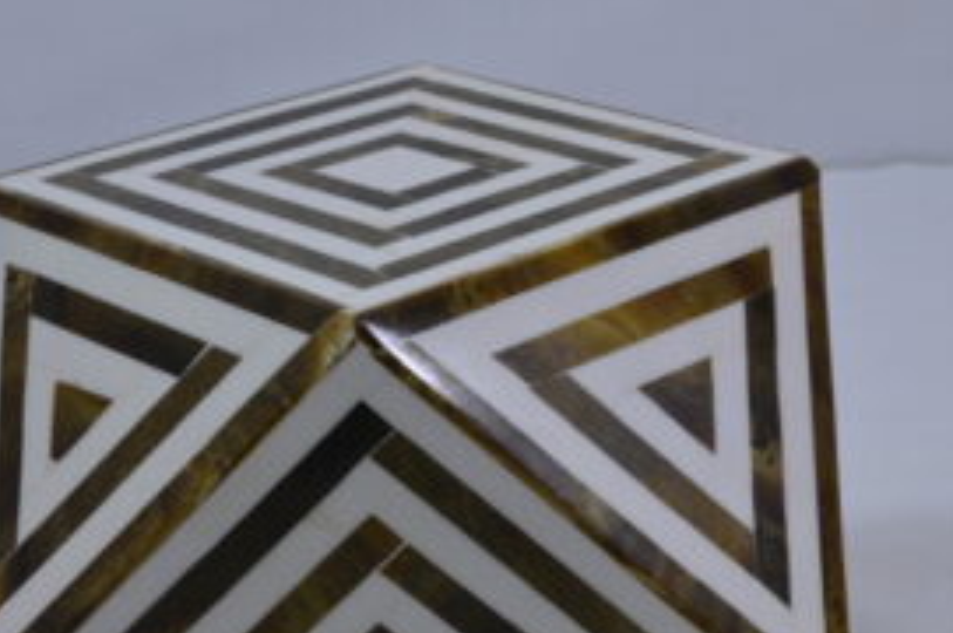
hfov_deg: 24.3
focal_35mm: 82
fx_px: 2168
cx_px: 791
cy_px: 561
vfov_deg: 16.4
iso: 500
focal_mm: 37
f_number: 9
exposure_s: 1/125
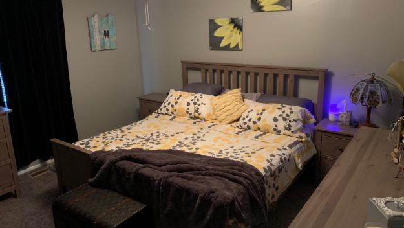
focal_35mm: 29
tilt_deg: -10.6
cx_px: 200
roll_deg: +0.0
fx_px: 311
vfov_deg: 40.2
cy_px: 104
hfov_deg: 66.0
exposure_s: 1/30
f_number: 1.8
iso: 640
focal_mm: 4.25
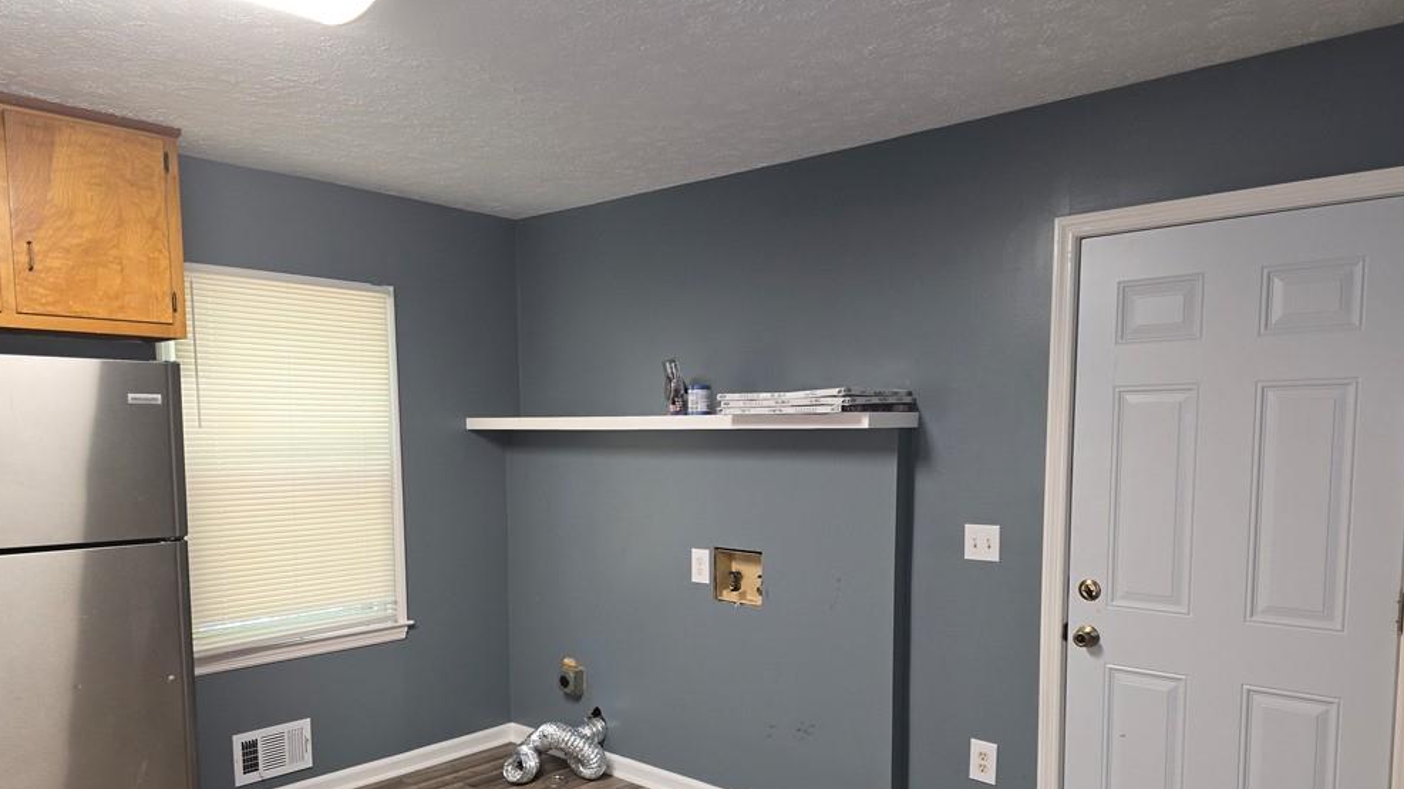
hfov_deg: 71.9
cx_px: 684
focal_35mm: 26
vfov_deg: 43.8
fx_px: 968
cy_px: 525
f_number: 1.7
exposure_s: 1/30
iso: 100
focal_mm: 6.3
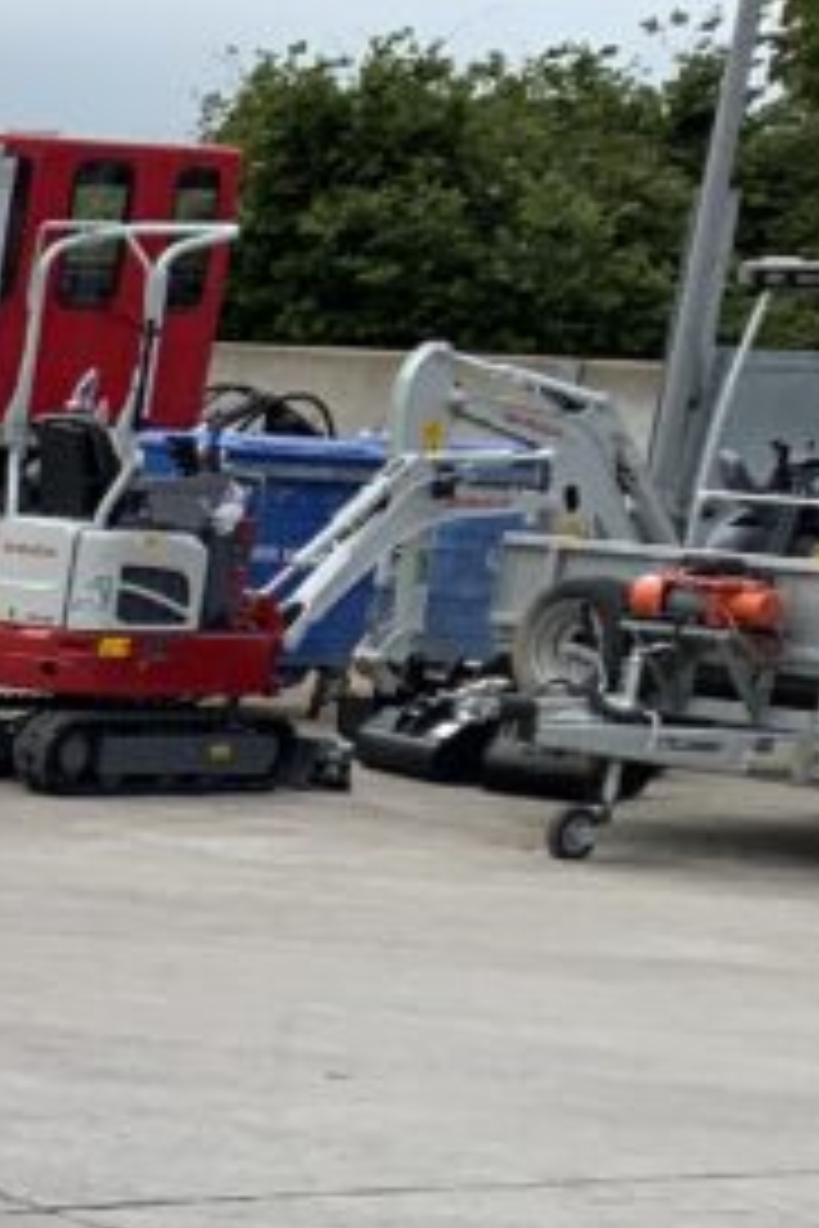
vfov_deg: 17.4
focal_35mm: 113
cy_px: 1430
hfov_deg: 9.9
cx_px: -1418
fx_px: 3856
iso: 16
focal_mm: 3
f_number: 1.8
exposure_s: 1/1675
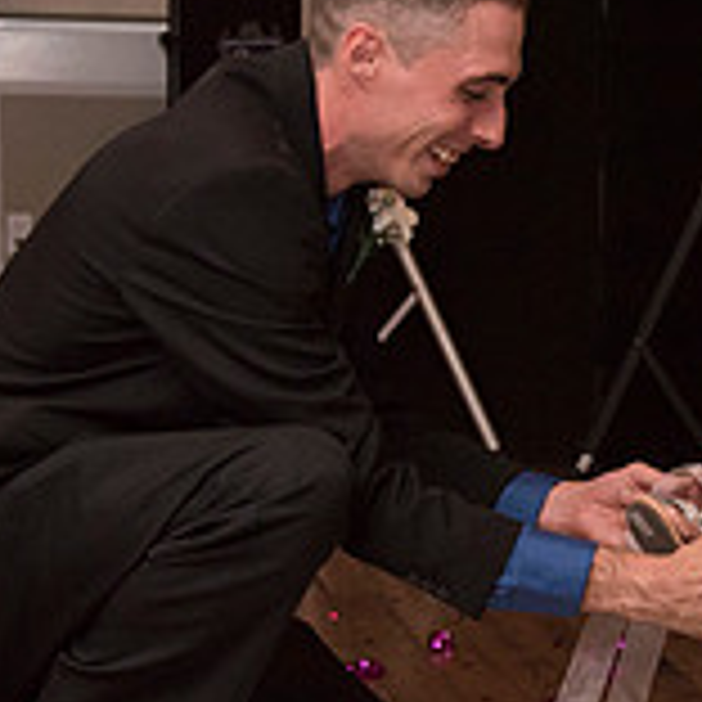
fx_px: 2753
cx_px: 742
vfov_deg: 14.5
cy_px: 403
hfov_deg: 14.2
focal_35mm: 120
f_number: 4
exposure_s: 1/200
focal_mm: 38
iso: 2000
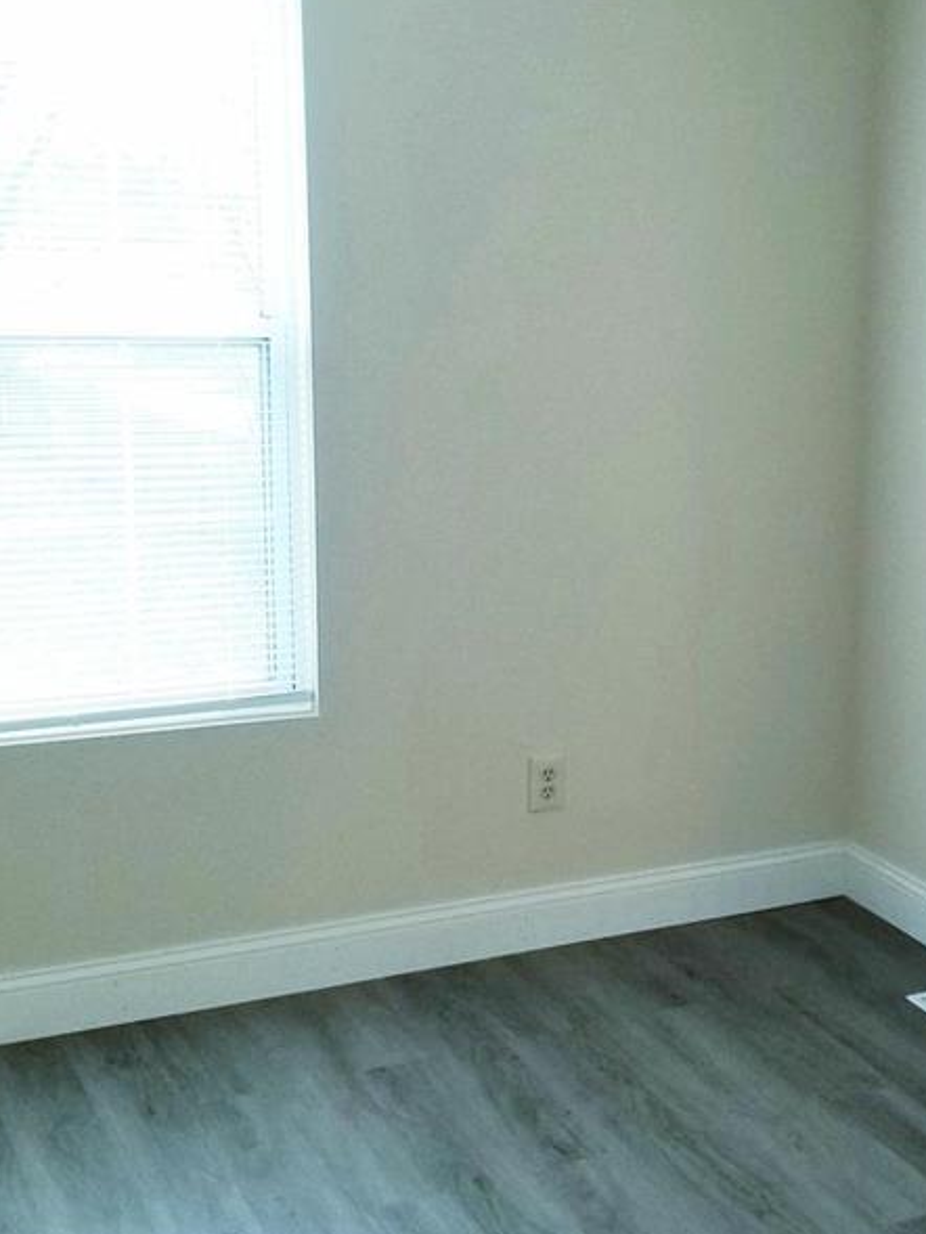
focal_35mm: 53
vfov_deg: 36.2
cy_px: 629
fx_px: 1890
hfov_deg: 26.6
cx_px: 825
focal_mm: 4.25
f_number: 1.7
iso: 125
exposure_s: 1/60
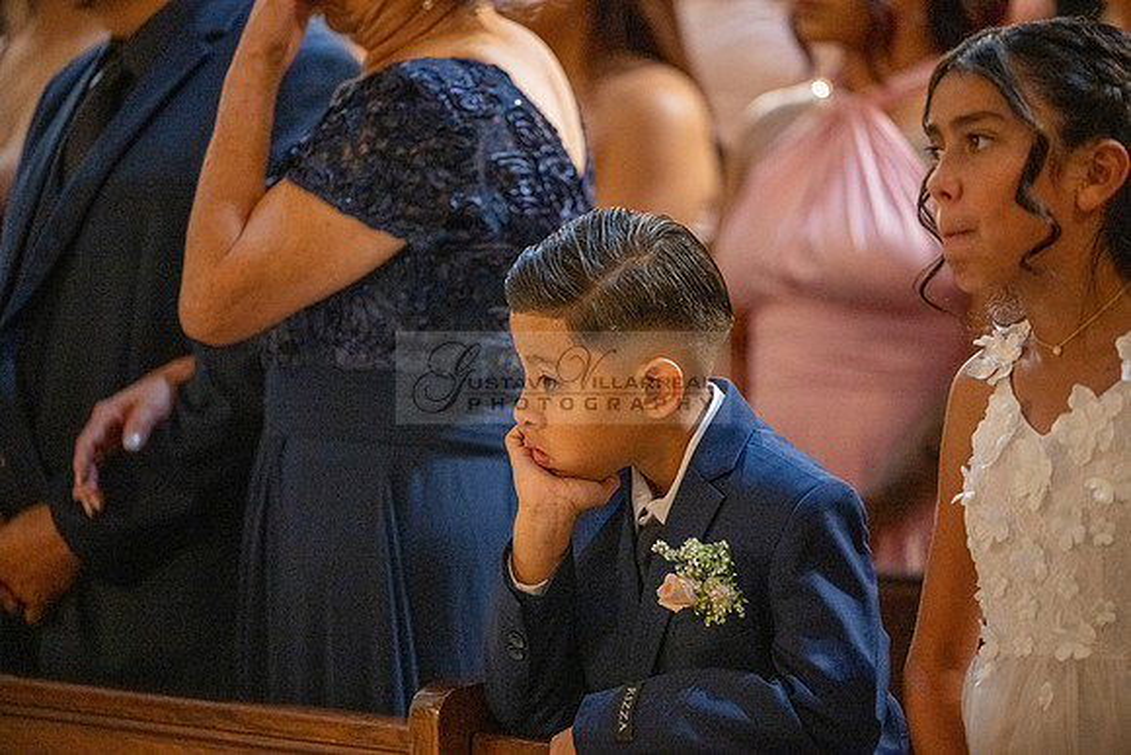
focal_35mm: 200
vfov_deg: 6.9
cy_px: 378
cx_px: 566
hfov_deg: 10.3
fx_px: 6285
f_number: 2.8
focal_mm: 200
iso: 2000
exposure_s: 1/200
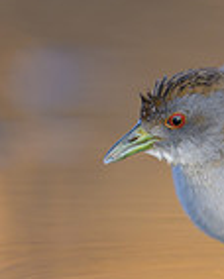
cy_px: 294
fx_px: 15745
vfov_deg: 1.0
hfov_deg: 0.8
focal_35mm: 1904
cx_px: 235
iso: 280
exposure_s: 1/500
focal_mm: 400
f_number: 2.8
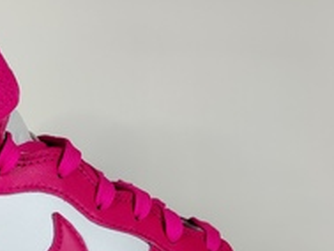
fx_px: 628
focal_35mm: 65
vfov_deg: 21.8
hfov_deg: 29.1
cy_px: 253
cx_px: 64
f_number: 1.88
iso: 174
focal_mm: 5.59
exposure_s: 1/100
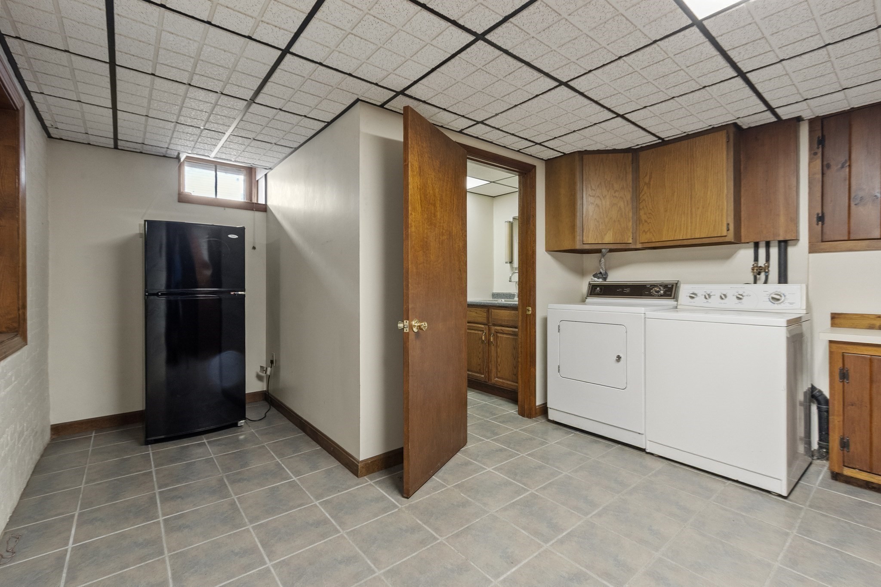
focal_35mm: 15
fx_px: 367
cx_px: 440
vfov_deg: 77.3
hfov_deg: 100.4
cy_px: 294
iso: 800
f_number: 6.3
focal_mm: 10
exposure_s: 1.3
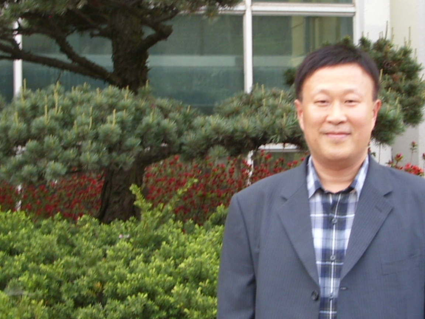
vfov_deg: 37.7
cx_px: 212
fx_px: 467
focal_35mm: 38
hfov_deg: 49.0
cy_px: 160
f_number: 2.8
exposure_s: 1/30
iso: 50
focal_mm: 6.3
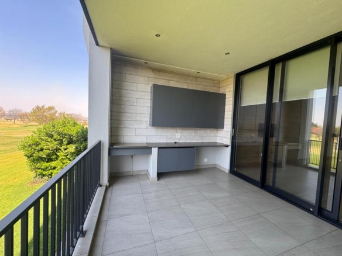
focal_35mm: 14
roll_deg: -2.0
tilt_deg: -3.8
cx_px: 171
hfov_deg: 102.1
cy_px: 128
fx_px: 138
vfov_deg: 85.7
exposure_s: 1/143
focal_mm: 2.22
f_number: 2.2
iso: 40
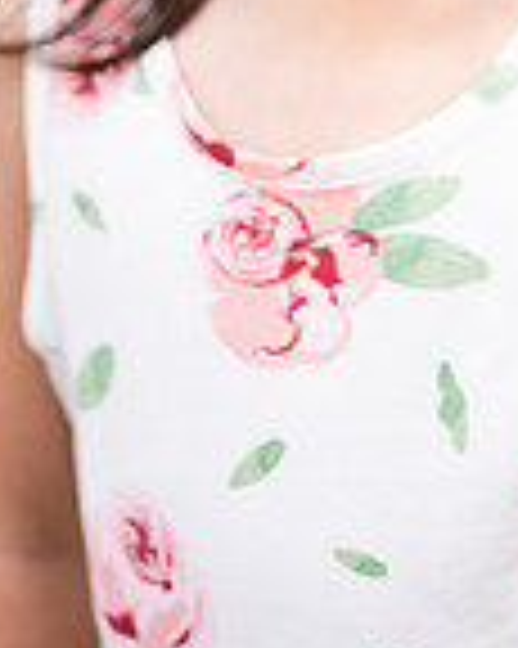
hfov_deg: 14.8
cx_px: 455
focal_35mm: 103
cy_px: -122
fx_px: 1976
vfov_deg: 17.8
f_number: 1.2
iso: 200
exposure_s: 1/4000
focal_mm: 35
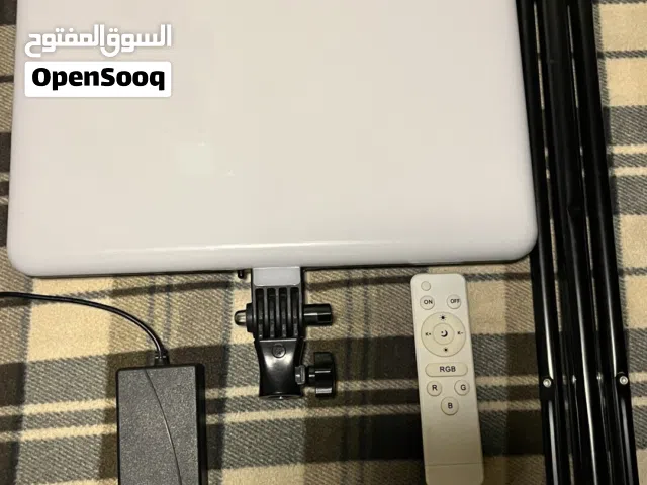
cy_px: 242
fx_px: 486
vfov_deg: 53.1
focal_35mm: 26
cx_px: 324
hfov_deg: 67.3
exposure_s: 1/33
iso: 400
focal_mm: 5.1
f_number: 1.6
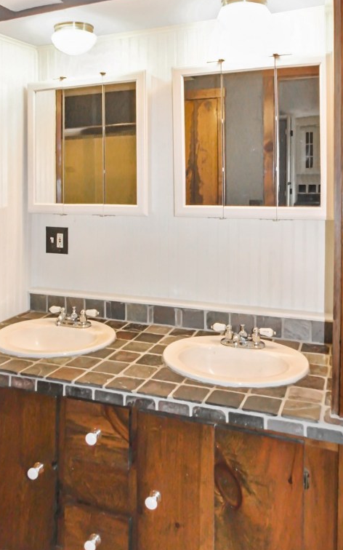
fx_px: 419
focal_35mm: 28
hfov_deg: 44.5
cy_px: 273
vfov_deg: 66.5
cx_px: 157
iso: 1600
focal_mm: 10
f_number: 3.5
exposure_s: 1/15
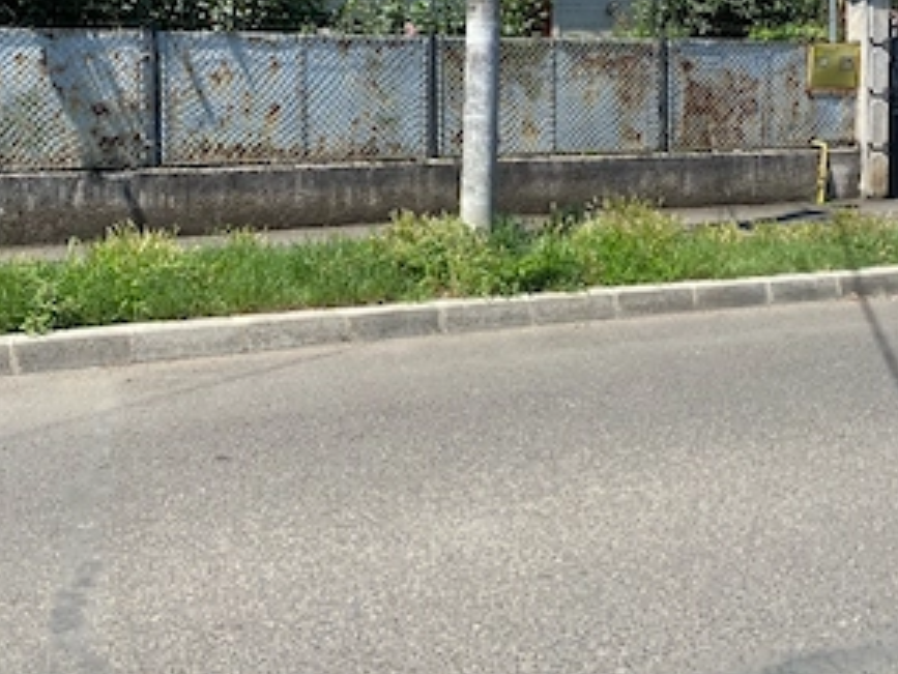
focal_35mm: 36
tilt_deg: -1.6
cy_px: 124
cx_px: 457
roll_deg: +0.4
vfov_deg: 38.1
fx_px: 934
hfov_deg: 51.3
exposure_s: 1/1808
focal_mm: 4.25
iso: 32
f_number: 1.8
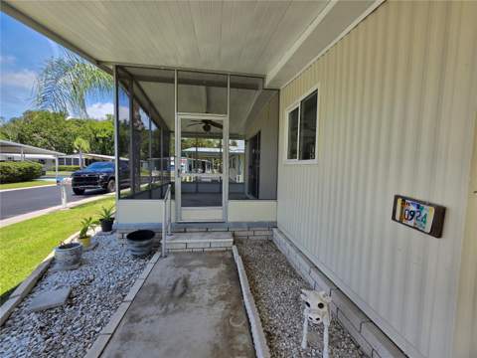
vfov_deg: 89.9
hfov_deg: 106.2
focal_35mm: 13
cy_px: 179
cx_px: 238
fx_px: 179
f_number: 1.9
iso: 32
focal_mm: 2.2
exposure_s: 1/841
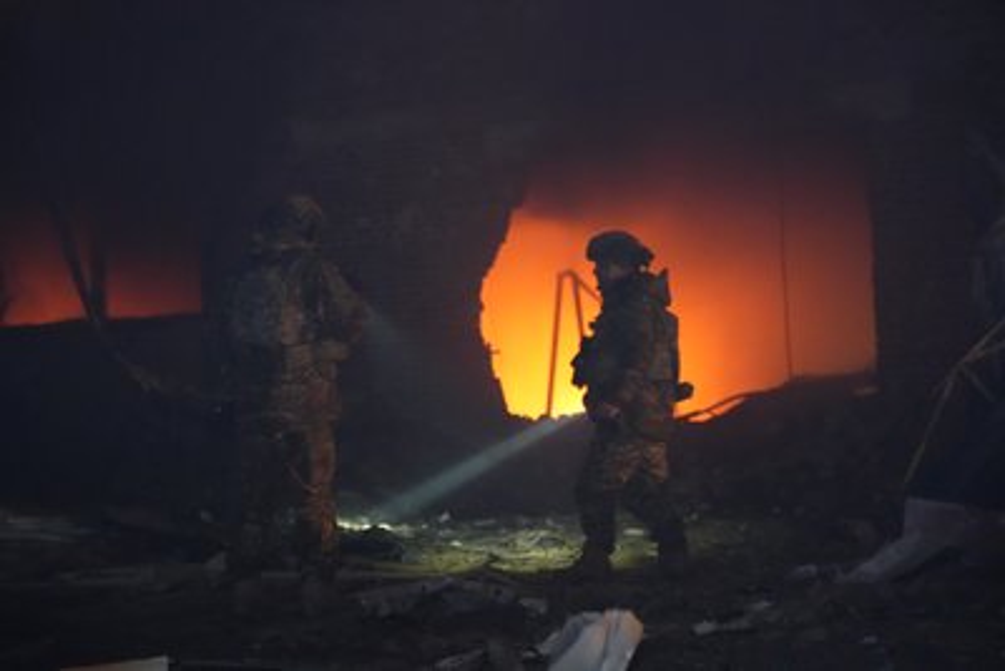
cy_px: 336
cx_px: 502
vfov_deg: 23.8
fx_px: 1592
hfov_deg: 35.0
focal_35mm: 57
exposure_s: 1/50
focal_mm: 57
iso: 12800
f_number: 2.8
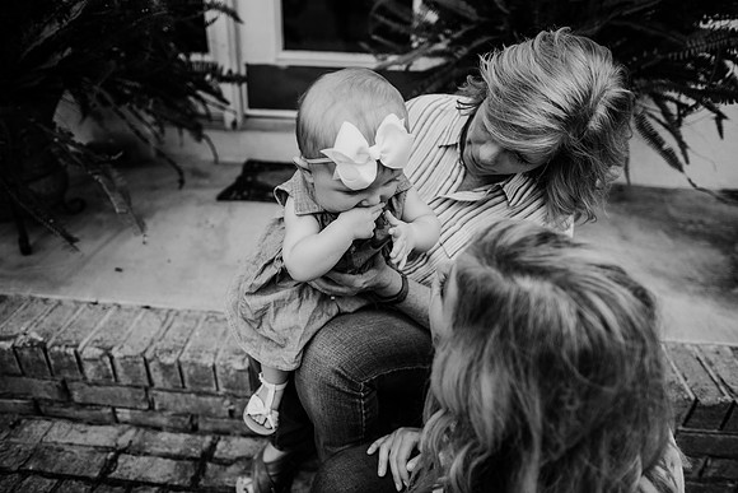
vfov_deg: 53.2
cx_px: 369
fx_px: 492
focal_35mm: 24
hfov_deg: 73.7
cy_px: 246
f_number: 2.5
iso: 500
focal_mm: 24
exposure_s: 1/800
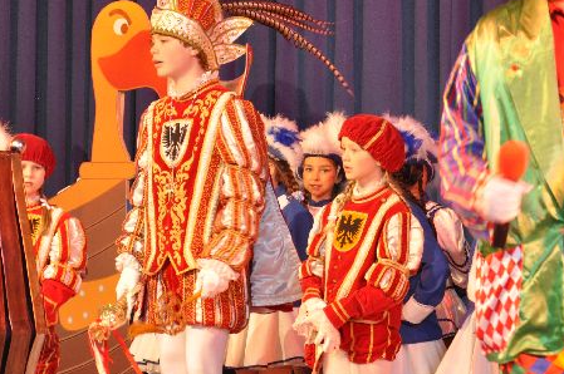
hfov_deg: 9.6
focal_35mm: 214
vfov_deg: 6.4
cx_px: 374
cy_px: 132
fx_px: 3348
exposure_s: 1/60
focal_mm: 80
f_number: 5.3
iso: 1600
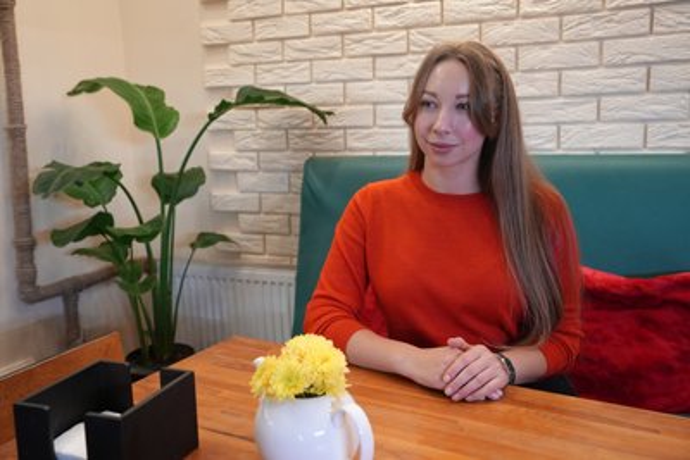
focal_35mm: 34
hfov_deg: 55.8
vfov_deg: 38.9
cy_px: 230
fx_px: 652
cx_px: 345
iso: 2500
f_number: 4
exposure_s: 1/160
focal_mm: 34
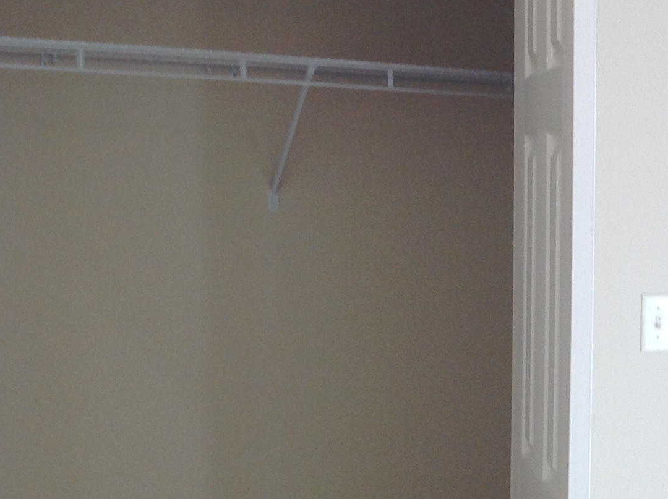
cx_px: 768
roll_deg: -0.6
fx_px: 1619
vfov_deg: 17.5
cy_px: 359
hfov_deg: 21.8
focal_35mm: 84
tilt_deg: -6.4
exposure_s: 1/40
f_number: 2.4
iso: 50
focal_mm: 4.28
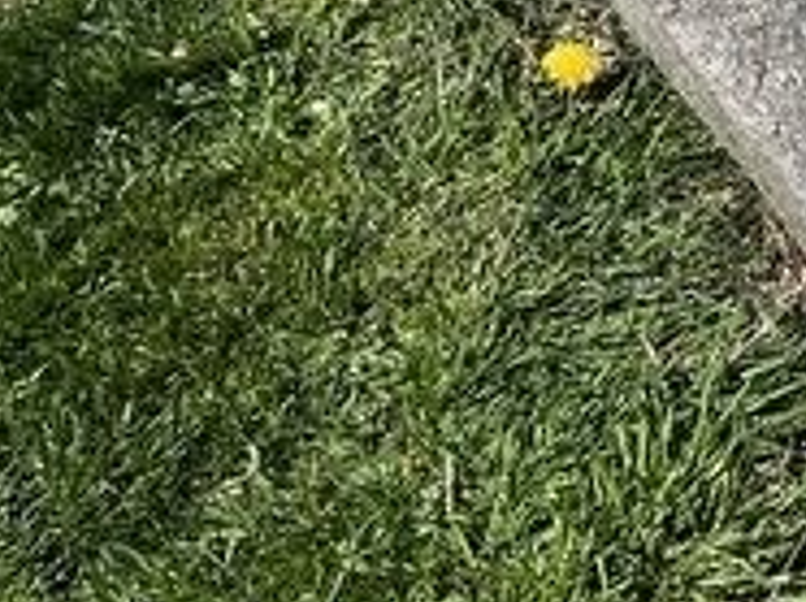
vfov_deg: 12.5
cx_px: 1577
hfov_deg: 14.7
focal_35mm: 112
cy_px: -325
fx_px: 2604
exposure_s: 1/4651
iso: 50
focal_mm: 5.1
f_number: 1.6
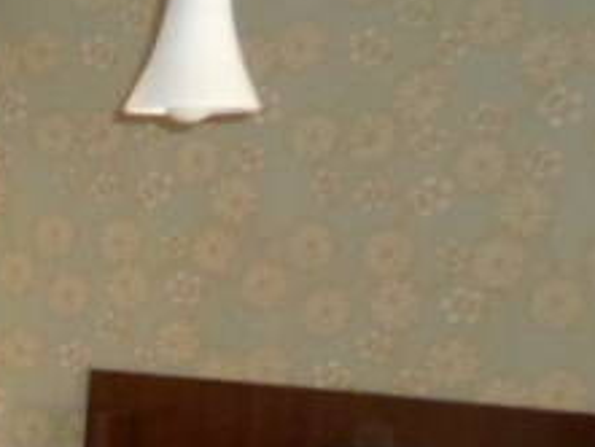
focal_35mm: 116
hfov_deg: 14.8
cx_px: -468
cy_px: 732
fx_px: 1995
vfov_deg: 12.0
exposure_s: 1/30
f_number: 2.5
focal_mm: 4.5
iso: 160
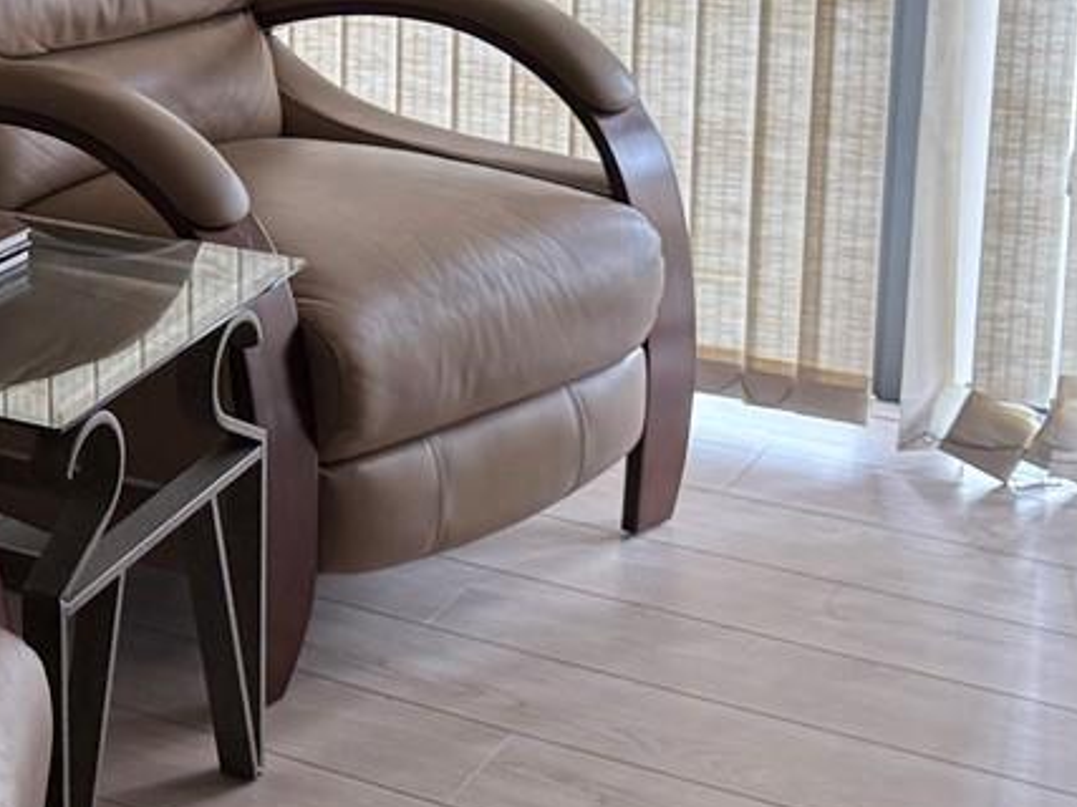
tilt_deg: -13.5
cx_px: -308
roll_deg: +2.8
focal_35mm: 90
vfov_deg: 16.0
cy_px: -25
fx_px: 2799
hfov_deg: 20.0
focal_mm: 6.76
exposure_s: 1/120
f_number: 1.78
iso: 200
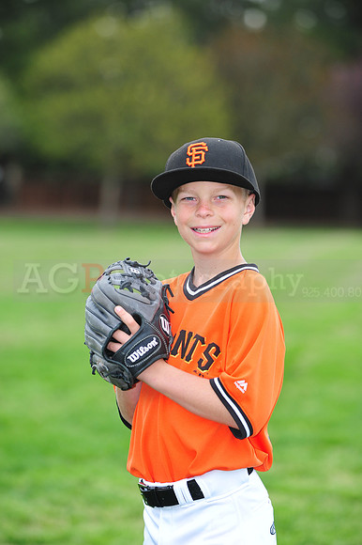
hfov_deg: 7.8
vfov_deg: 11.8
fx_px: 2643
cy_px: 272
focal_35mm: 175
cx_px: 181
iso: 400
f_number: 5
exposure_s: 1/400
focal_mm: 175
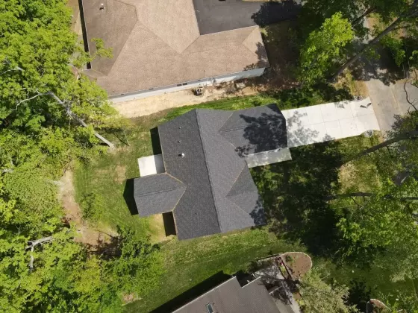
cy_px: 156
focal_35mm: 24
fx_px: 290
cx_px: 209
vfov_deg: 56.8
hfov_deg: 71.6
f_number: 2.8
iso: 100
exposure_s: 1/400
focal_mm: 4.5
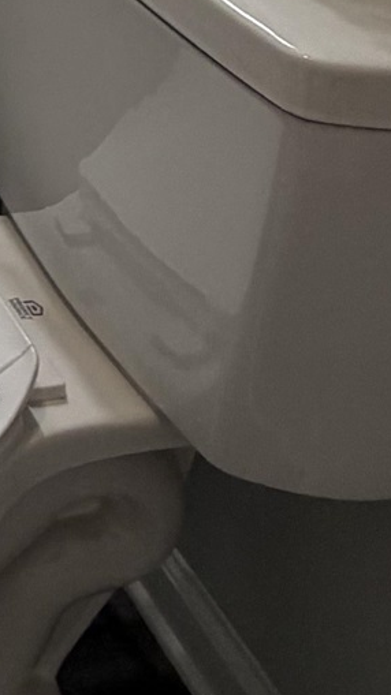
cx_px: -663
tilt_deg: -12.0
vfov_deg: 22.4
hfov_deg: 12.1
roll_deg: +1.3
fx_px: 1273
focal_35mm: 69
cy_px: -455
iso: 125
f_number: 2.2
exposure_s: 1/120
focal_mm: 2.22
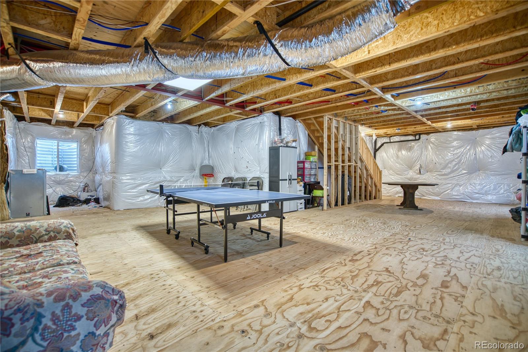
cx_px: 264
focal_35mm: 16
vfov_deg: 73.7
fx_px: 235
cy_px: 176
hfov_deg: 96.7
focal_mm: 16
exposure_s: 1/15
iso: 500
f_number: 4
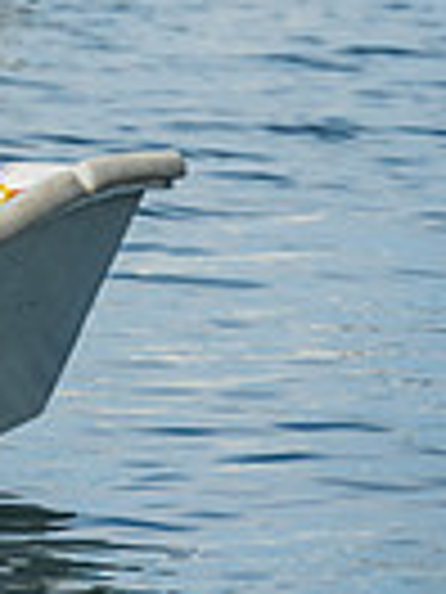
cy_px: -220
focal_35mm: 1058
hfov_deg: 1.4
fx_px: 18175
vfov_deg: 1.9
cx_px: -1123
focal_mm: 200
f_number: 10
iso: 250
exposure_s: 1/320
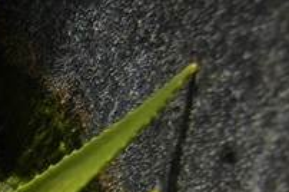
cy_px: 500
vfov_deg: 5.0
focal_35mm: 267
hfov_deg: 7.1
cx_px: -486
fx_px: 2140
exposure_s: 1/400
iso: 200
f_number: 10
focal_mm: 30
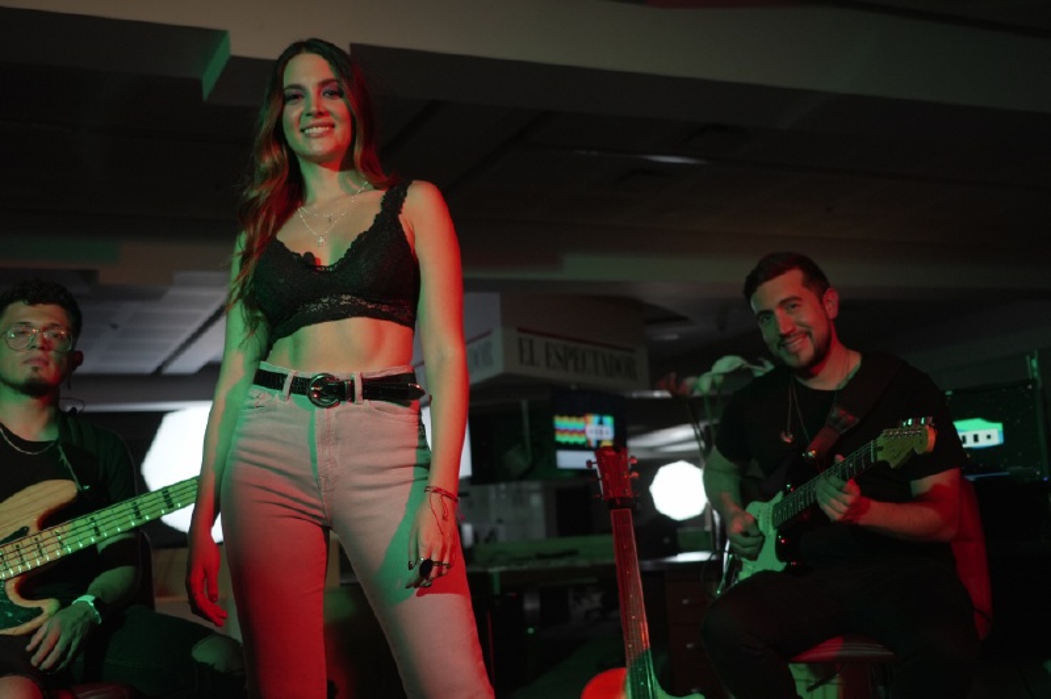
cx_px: 526
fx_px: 1167
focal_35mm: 40
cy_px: 350
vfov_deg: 33.3
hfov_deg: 48.5
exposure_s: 1/200
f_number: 4.5
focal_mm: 40
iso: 2500
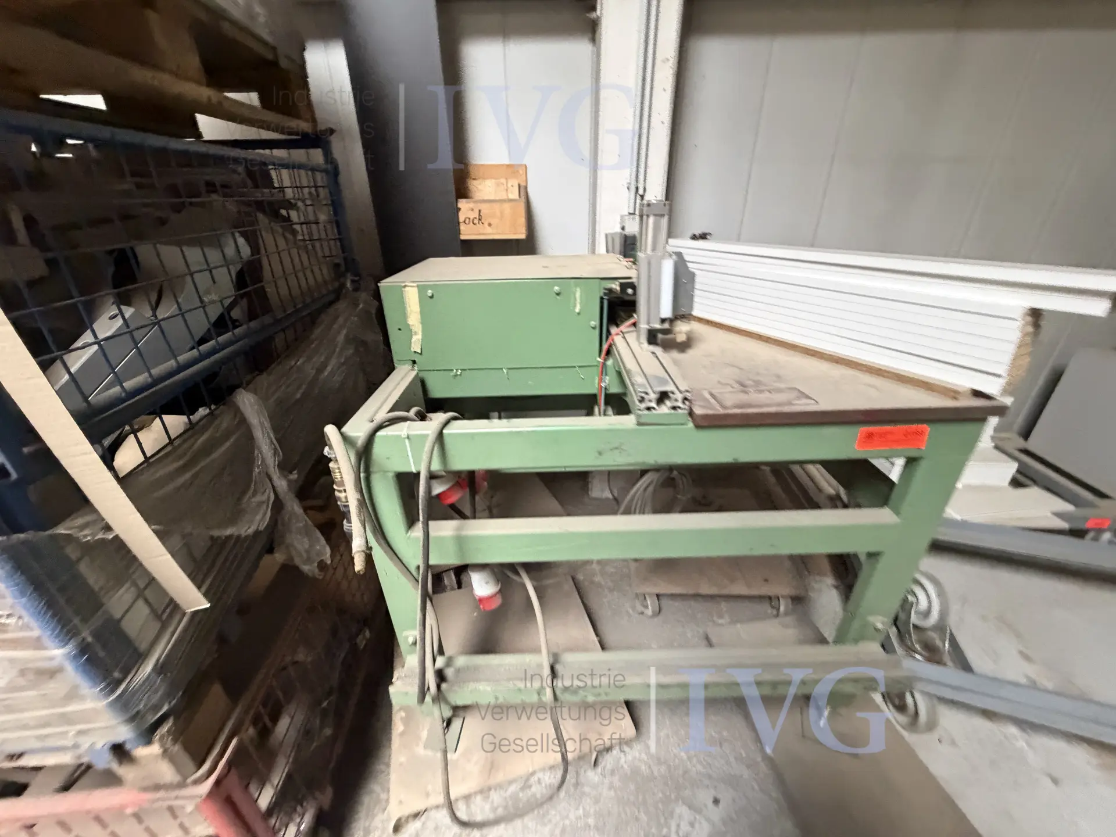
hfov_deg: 102.1
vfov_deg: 85.7
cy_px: 418
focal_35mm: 14
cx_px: 558
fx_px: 451
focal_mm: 2.22
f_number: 2.2
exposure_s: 1/60
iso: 640
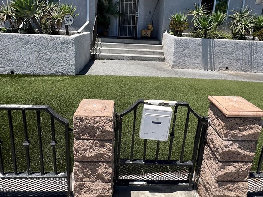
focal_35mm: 23
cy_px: 63
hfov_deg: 73.9
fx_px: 175
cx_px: 135
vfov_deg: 57.3
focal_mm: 1.57
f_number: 1.8
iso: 32
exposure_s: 1/1277
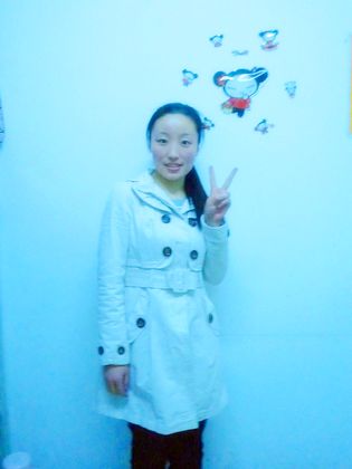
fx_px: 420
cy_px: 234
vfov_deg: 58.4
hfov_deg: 45.4
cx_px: 176
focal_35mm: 31
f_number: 2.8
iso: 800
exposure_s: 1/30
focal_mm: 4.5
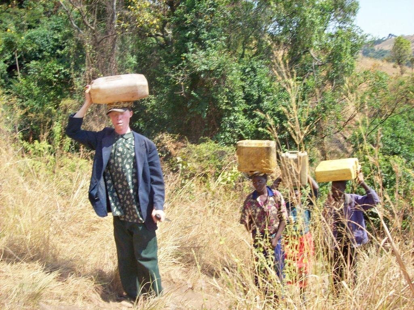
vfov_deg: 39.6
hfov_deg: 51.4
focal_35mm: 36
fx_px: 430
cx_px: 207
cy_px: 155
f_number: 4.8
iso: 80
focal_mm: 6
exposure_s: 1/262
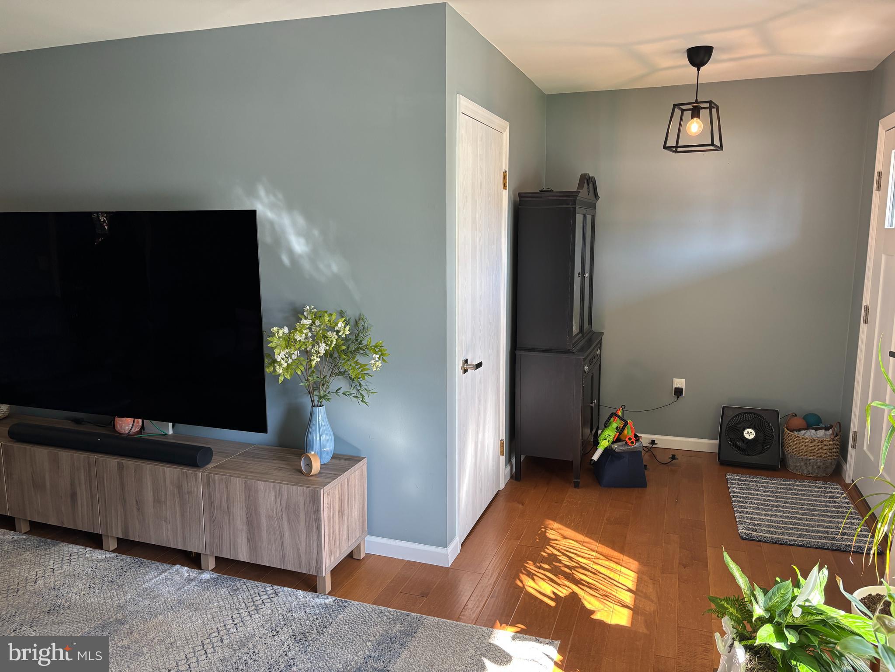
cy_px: 336
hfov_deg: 67.3
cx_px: 448
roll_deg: +0.2
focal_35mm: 26
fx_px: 672
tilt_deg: -9.8
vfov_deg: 53.1
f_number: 1.6
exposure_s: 1/91
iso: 125
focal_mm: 5.96
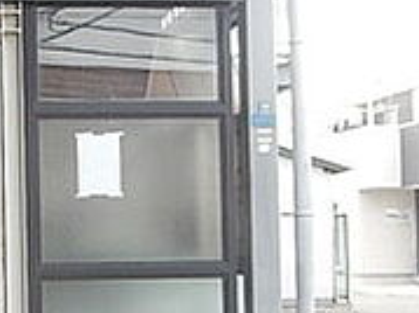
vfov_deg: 17.1
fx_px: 1040
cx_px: -30
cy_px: 220
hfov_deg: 21.7
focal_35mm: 86
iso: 320
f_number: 2.8
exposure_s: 1/250
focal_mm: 4.3
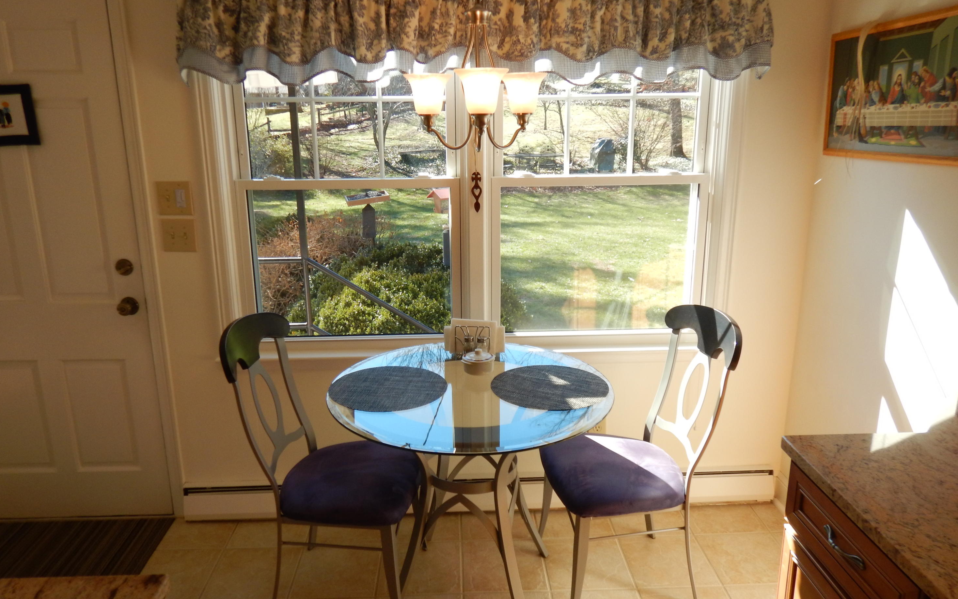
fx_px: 679
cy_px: 294
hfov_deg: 70.4
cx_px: 471
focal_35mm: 26
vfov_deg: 47.6
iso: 125
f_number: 2.8
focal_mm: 4.3
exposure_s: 1/160
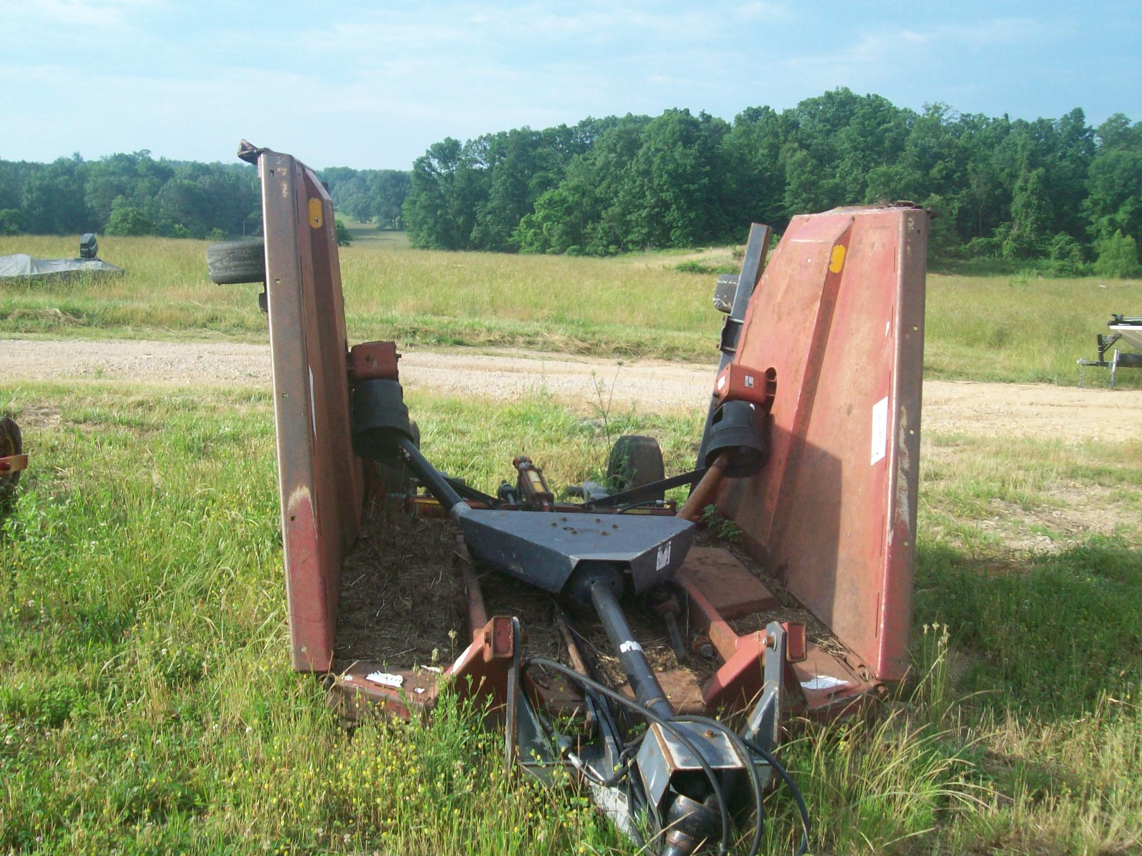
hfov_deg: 51.4
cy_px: 428
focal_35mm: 36
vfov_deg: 39.7
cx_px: 571
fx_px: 1188
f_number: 4.8
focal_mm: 6
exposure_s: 1/281
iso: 80
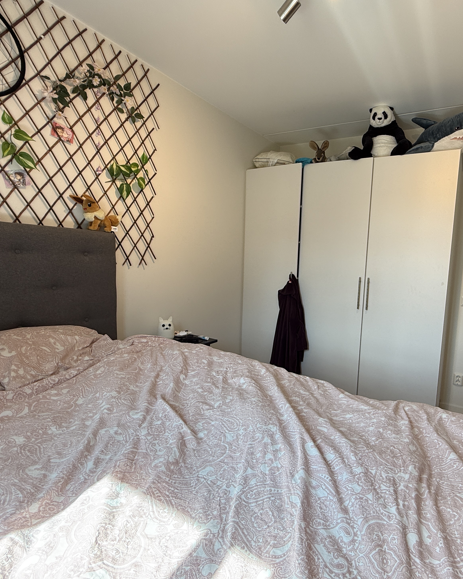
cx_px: 303
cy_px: 291
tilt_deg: -6.5
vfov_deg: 83.3
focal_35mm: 19
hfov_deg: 69.1
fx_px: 325
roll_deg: -2.4
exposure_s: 1/99
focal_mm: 2.22
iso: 50
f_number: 2.2
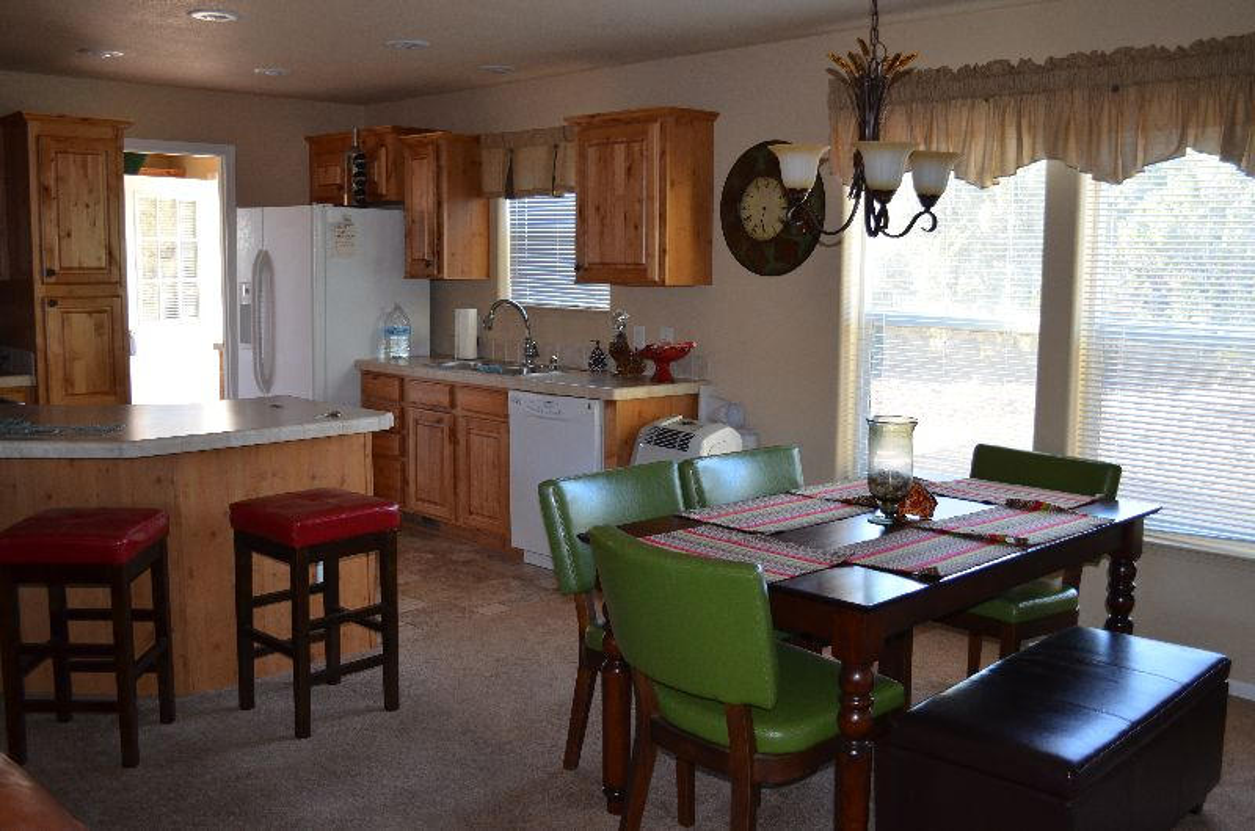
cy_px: 416
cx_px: 628
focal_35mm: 33
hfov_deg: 57.3
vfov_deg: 39.8
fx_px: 1148
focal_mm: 22
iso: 500
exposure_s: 1/60
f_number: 4
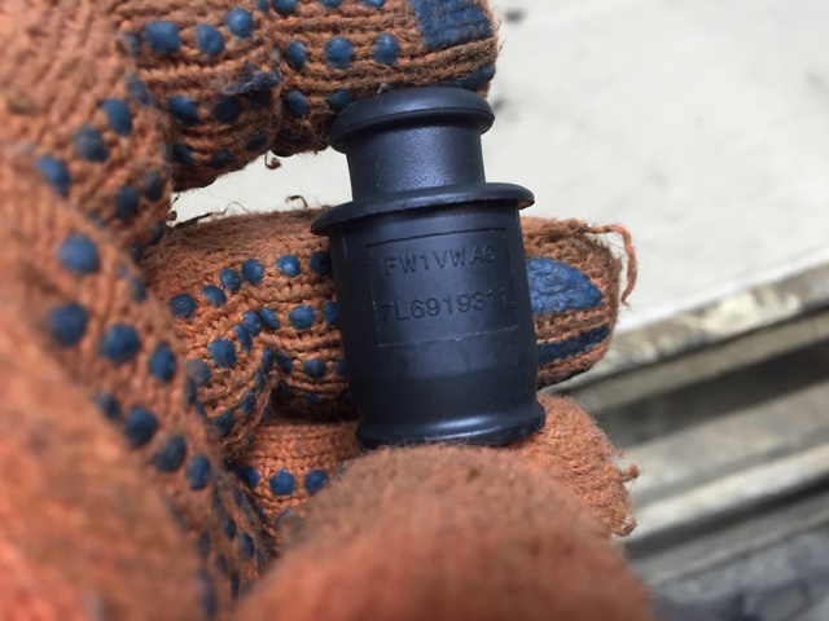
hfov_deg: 61.7
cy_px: 310
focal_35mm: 29
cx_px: 414
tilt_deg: -49.5
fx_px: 695
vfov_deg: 48.2
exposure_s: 1/30
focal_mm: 4.15
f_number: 2.2
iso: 80
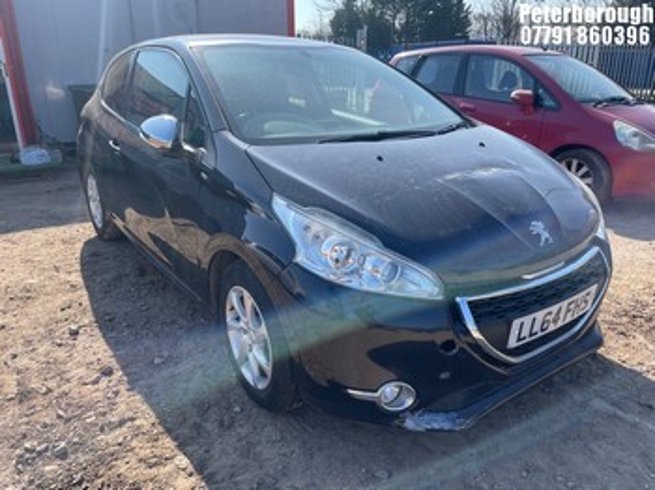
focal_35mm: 26
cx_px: 328
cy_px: 245
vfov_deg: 53.0
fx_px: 492
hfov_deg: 67.3
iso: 32
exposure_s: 1/1335
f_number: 1.6
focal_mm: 4.2
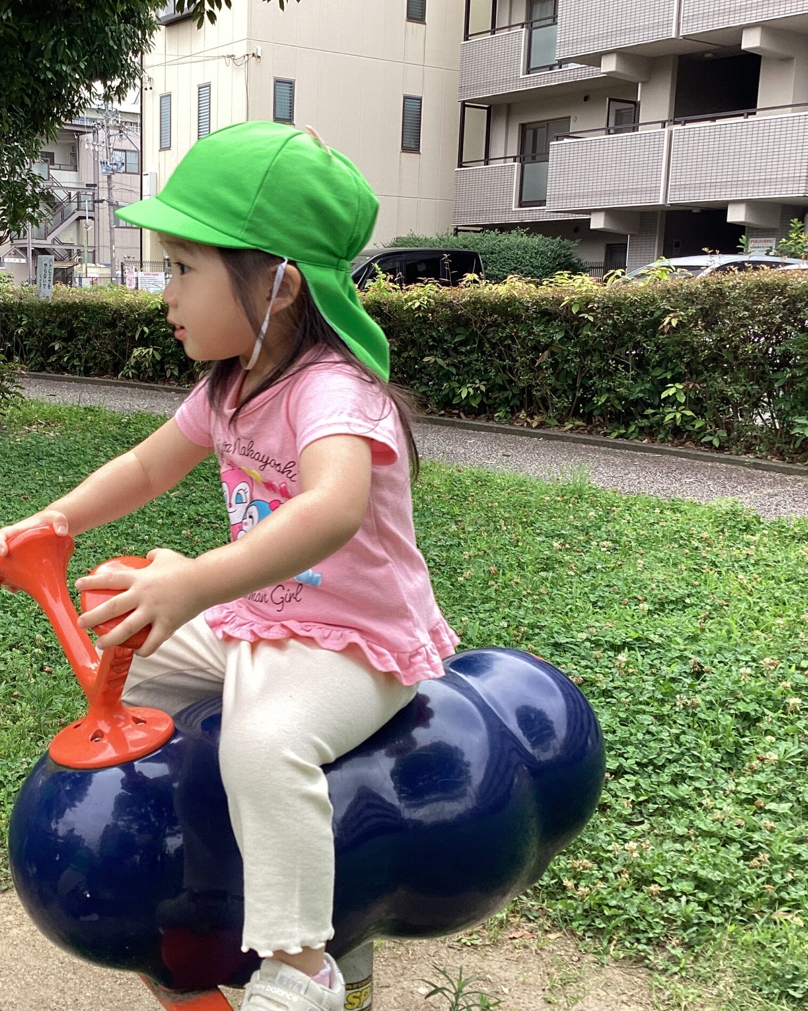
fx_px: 1226
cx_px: 268
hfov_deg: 36.1
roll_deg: -0.3
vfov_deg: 44.8
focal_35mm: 41
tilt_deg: -9.2
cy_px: 505
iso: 25
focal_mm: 3.3
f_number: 2.4
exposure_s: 1/228
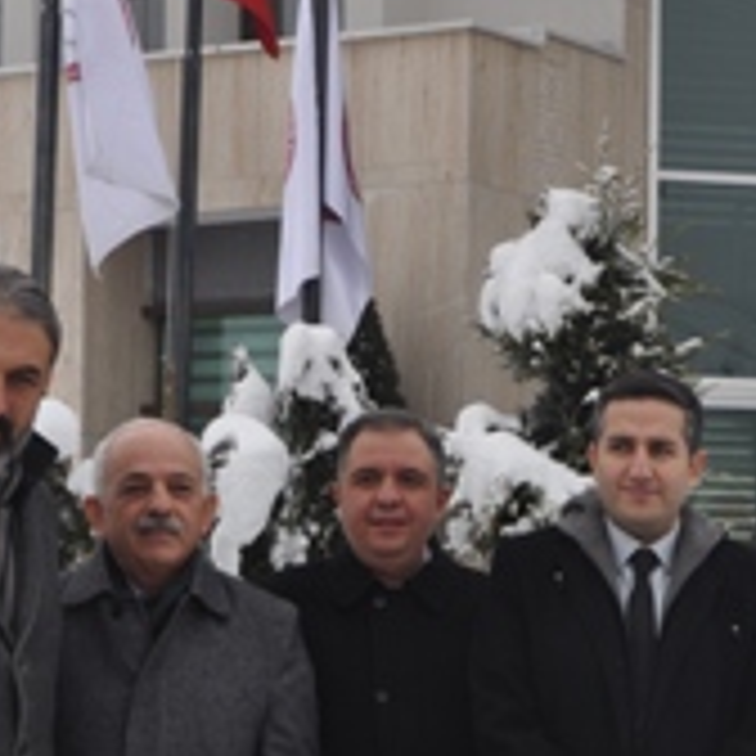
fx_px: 2598
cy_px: 580
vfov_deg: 16.5
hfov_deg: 16.2
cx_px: 796
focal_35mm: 105
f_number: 8
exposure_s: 1/250
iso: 200
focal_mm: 31
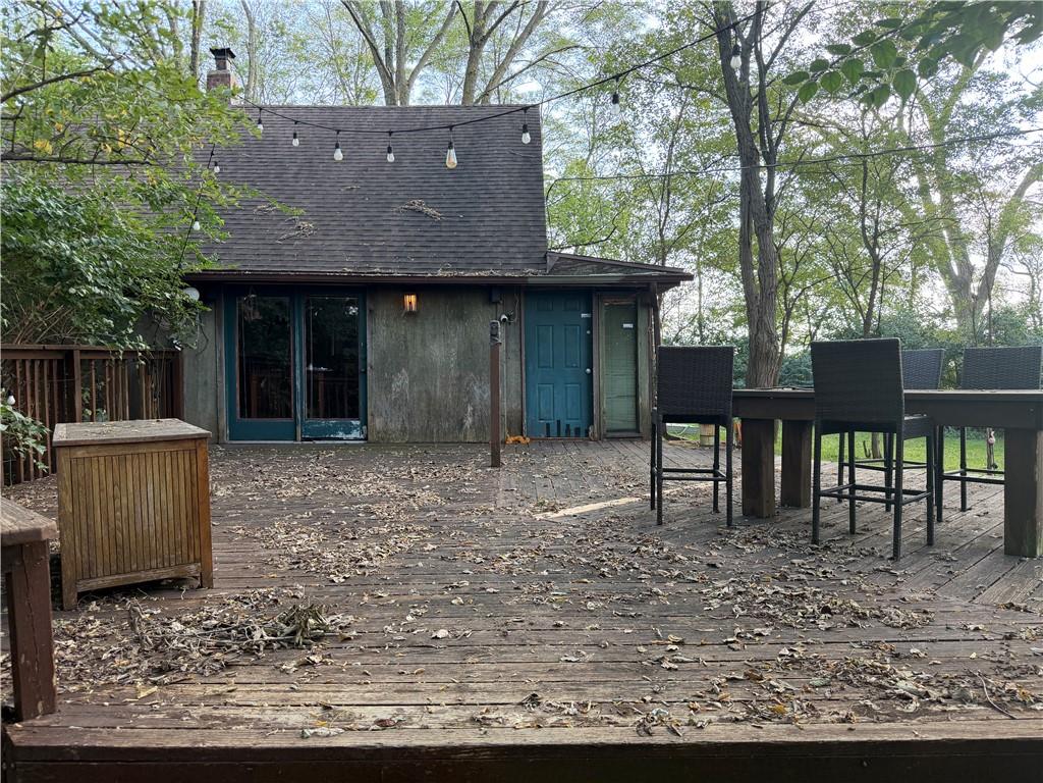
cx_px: 522
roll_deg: +2.0
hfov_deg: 71.6
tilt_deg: -1.7
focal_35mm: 24
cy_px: 392
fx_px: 723
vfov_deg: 56.8
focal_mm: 6.76
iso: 100
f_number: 1.78
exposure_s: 1/191
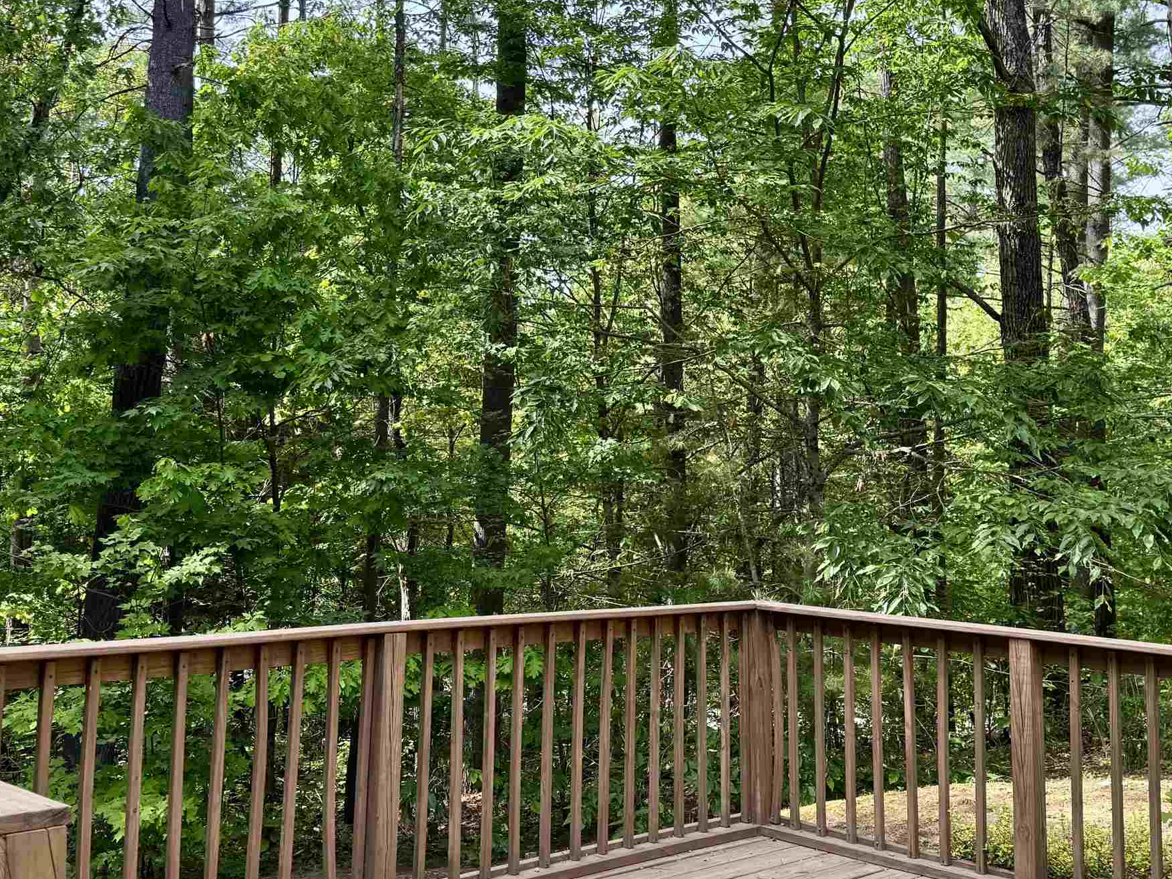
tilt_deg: +2.7
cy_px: 386
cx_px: 567
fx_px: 1422
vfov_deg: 34.3
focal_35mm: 42
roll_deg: -1.9
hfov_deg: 44.8
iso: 80
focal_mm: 6.76
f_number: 1.78
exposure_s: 1/439
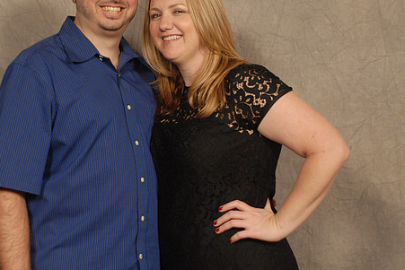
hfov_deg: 23.8
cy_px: 96
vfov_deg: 16.1
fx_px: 957
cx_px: 148
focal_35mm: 85
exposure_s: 1/125
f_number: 5.6
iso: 200
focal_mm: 44
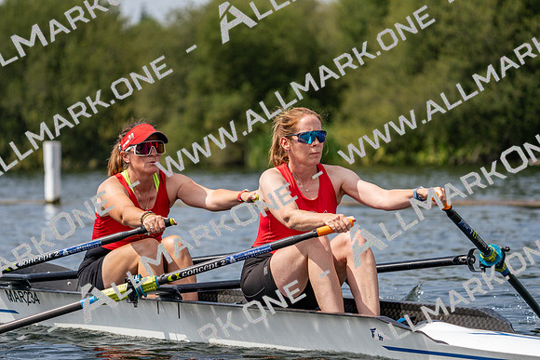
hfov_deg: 10.3
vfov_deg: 6.9
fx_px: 3001
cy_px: 180
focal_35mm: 200
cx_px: 270
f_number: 5.6
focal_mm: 200
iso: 200
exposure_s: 1/1600
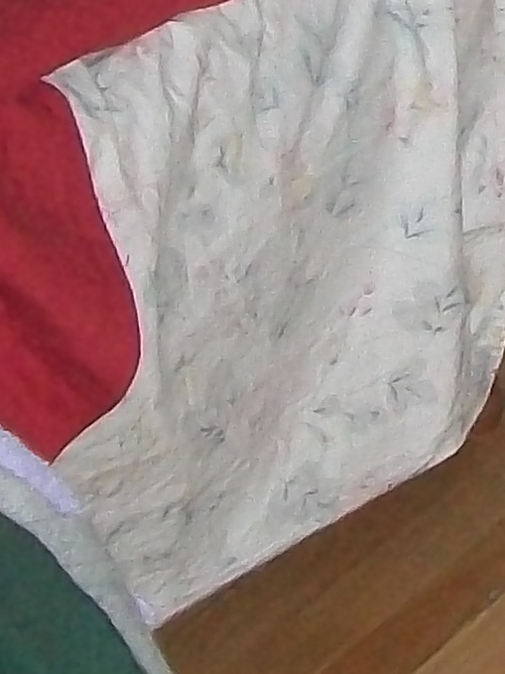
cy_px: -556
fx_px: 3366
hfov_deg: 8.2
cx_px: 1018
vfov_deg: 10.7
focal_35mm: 173
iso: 240
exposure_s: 1/30
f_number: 2.7
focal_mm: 6
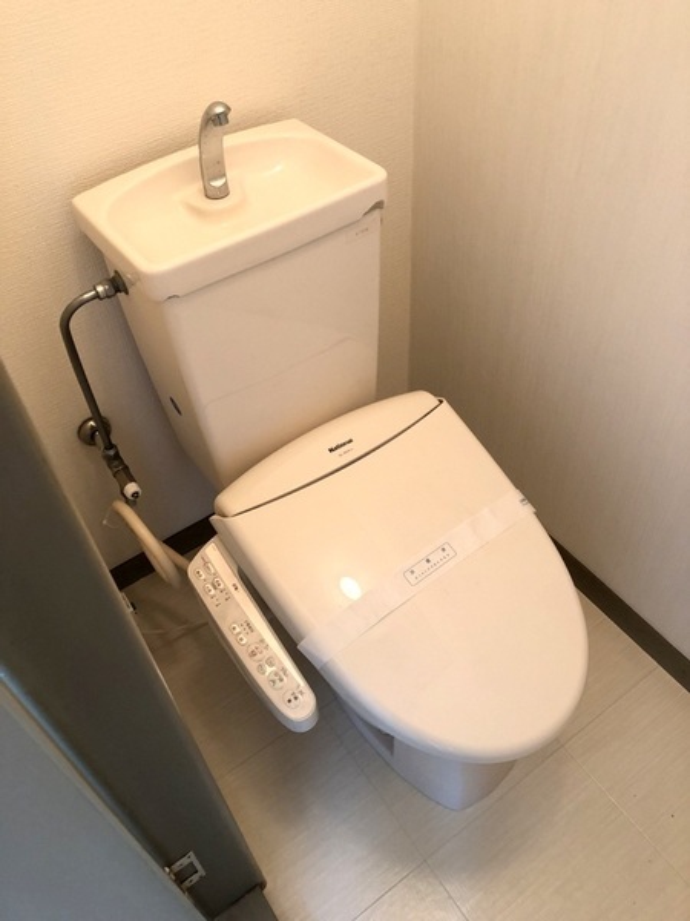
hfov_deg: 49.7
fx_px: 744
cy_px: 460
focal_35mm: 28
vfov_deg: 63.4
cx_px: 345
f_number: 1.8
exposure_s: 1/15
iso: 50
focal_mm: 3.99
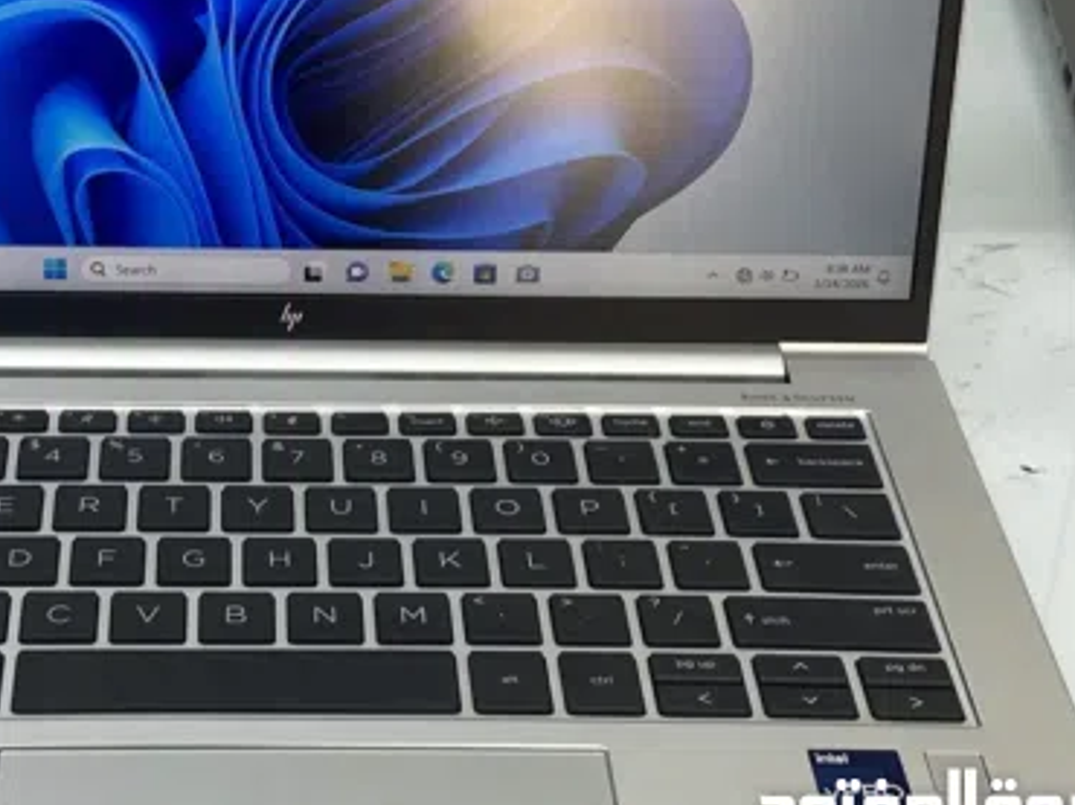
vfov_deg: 32.1
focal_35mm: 45
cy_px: 349
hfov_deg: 41.2
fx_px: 1397
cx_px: 311
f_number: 1.8
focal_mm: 4.25
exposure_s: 1/100
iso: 80
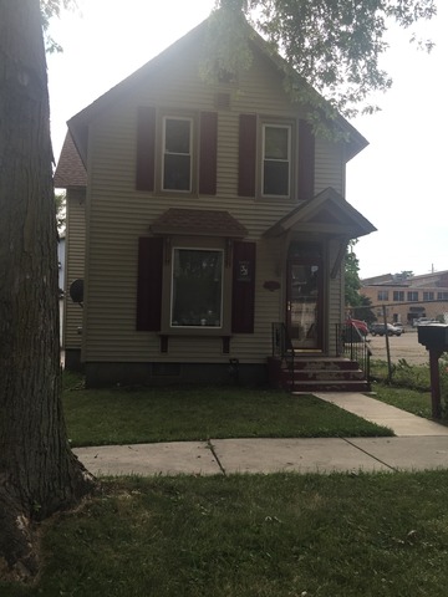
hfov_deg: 48.2
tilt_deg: +3.4
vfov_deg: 61.7
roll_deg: -0.8
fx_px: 500
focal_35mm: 29
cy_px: 298
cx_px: 224
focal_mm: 4.15
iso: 50
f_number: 2.2
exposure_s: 1/1276
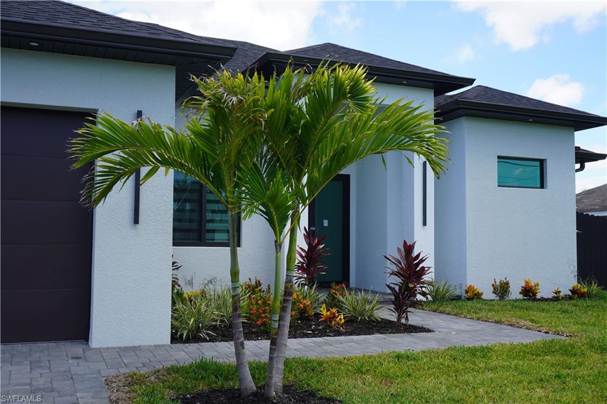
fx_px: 683
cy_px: 202
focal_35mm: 40
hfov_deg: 47.9
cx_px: 304
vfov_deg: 33.0
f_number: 9
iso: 100
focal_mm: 27
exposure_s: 1/125
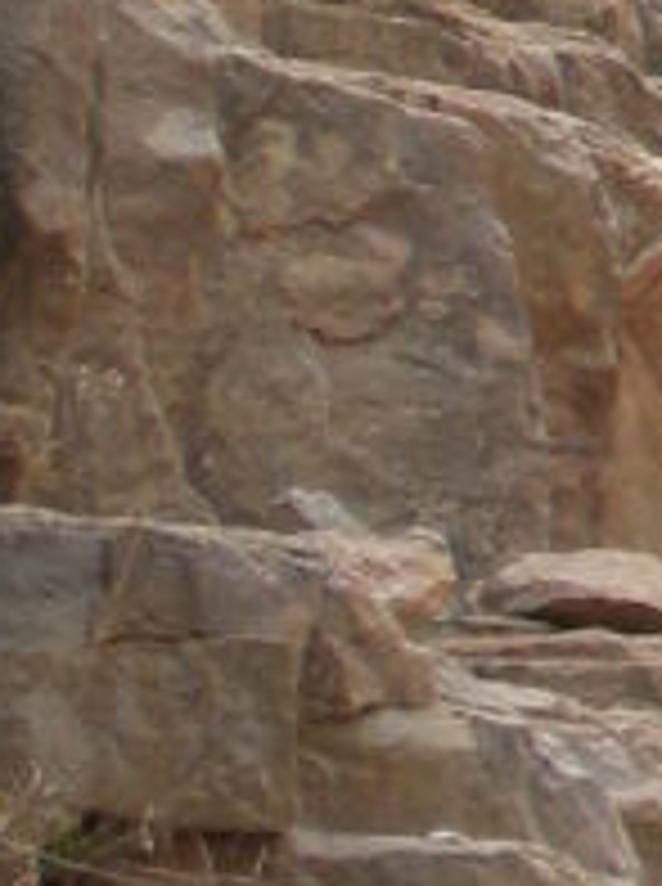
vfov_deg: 7.8
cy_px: -524
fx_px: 6396
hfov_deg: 5.4
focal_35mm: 250
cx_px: 2279
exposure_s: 1/305
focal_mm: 6.3
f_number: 3.5
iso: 64
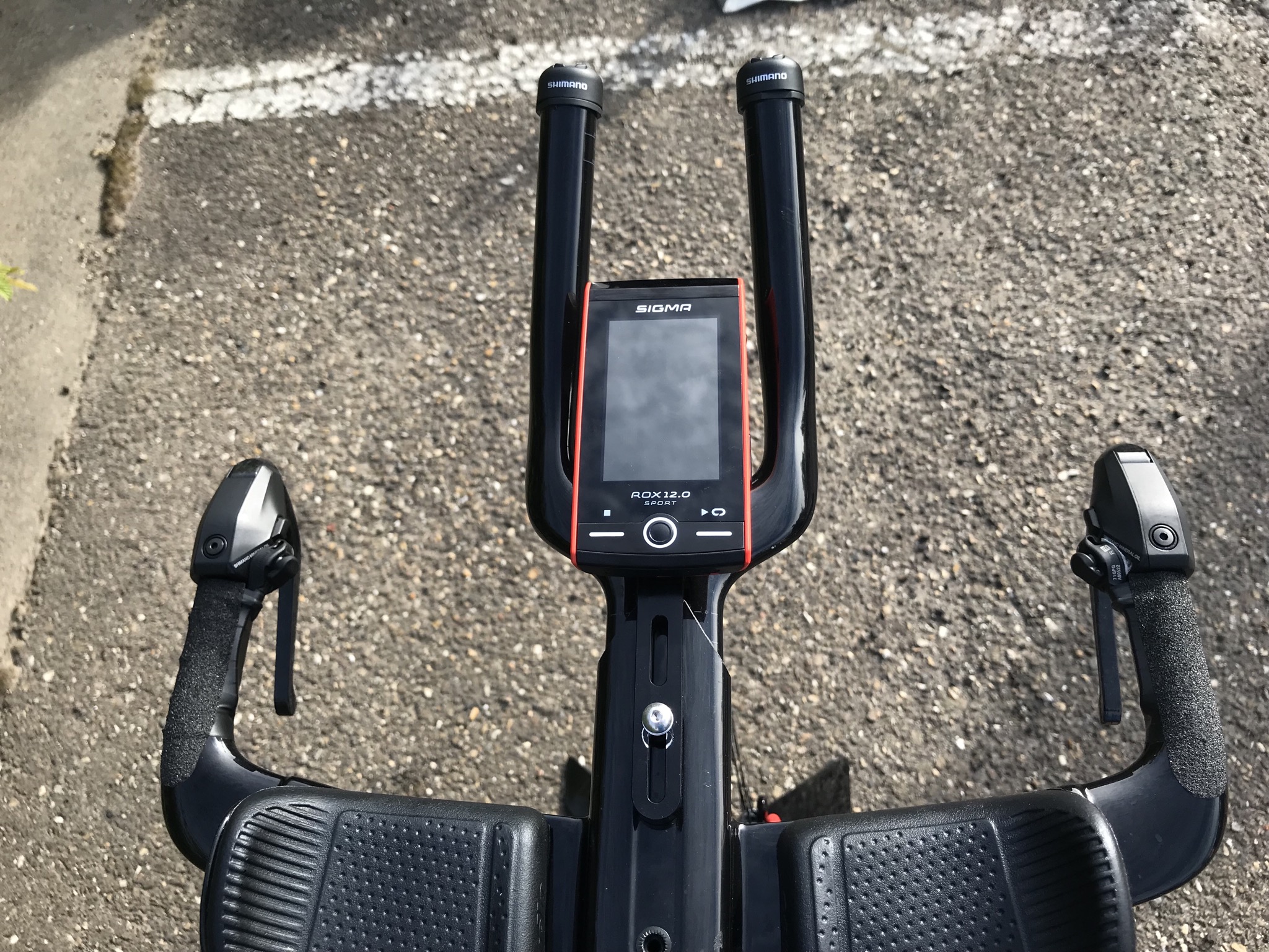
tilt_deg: -60.7
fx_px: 1026
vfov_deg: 49.7
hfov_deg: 63.4
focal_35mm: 28
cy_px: 476
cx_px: 634
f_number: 1.8
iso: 20
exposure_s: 1/602
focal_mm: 3.99
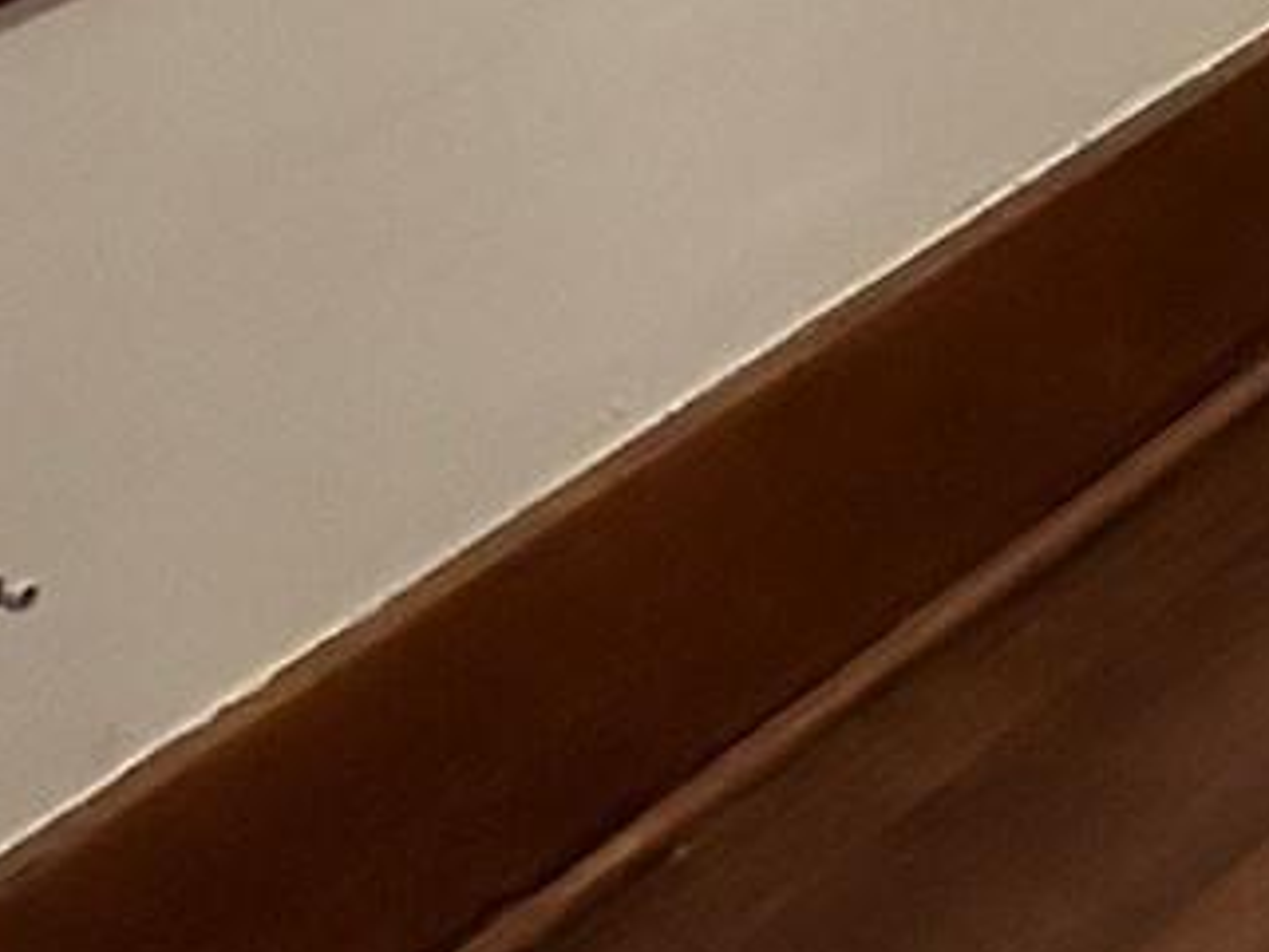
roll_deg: -1.4
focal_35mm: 166
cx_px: 4013
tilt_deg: -7.9
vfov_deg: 8.2
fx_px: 6088
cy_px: -1363
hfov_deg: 9.1
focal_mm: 5.7
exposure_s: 1/40
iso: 500
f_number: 1.5
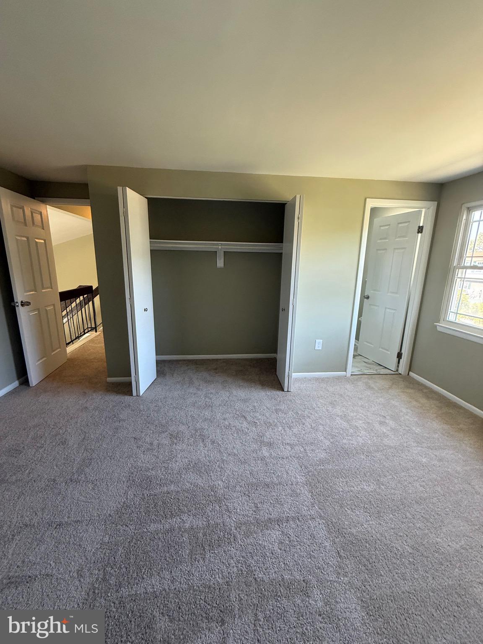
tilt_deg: -13.0
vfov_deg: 102.1
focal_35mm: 14
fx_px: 260
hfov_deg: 85.7
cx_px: 242
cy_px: 322
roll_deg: -1.2
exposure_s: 1/99
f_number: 2.2
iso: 320
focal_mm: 2.22
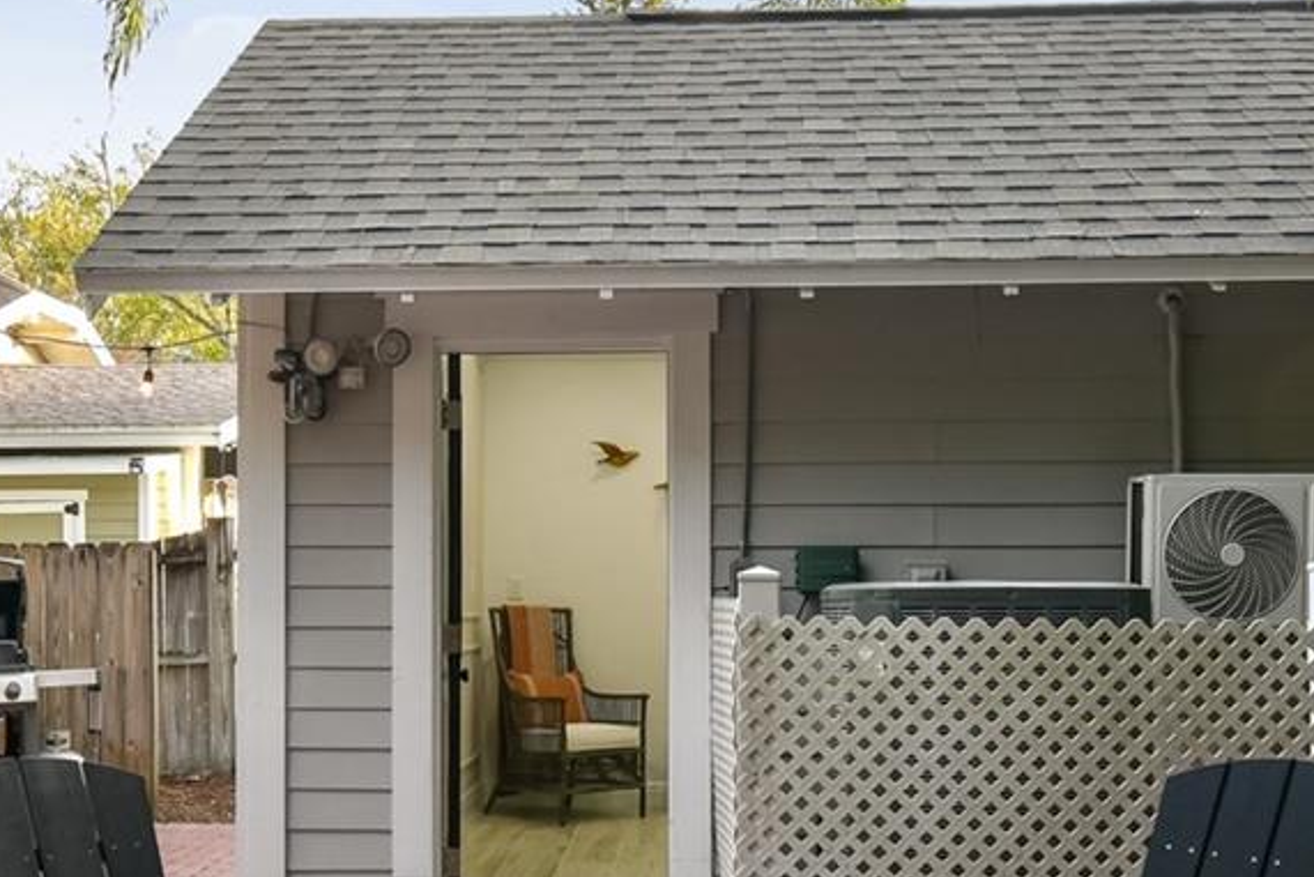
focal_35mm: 42
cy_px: 603
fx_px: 1533
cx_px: 598
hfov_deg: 46.3
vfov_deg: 31.6
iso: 100
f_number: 7.1
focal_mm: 10
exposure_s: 1/8
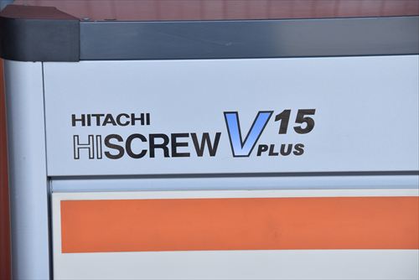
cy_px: 140
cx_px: 210
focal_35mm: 128
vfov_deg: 10.8
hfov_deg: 16.1
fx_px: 1485
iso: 1250
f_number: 6.3
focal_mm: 85
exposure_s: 1/1600
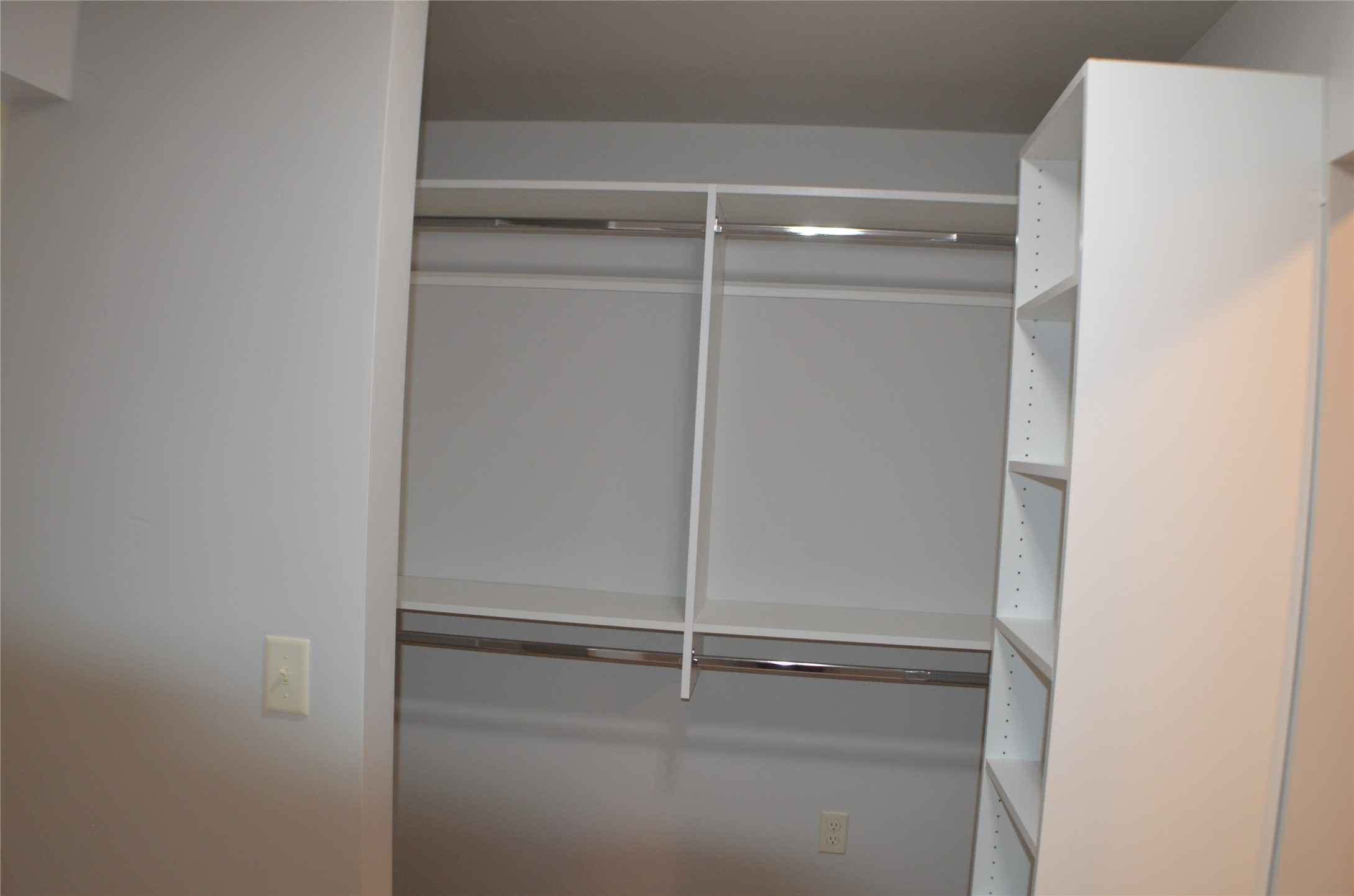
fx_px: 1351
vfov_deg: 36.7
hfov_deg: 53.2
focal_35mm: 36
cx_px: 677
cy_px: 448
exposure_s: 1/60
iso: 800
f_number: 4
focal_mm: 24
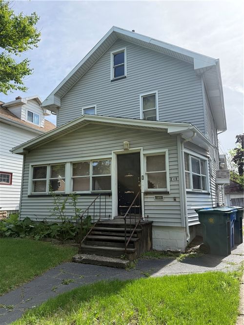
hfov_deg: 56.8
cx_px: 122
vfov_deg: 71.6
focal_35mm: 24
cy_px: 162
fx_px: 226
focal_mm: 6.76
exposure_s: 1/2525
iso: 100
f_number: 1.78
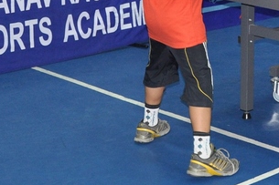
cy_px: -80
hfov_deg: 17.9
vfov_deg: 11.9
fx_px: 858
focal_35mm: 111
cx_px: 300
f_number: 5
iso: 1000
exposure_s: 1/100
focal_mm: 21
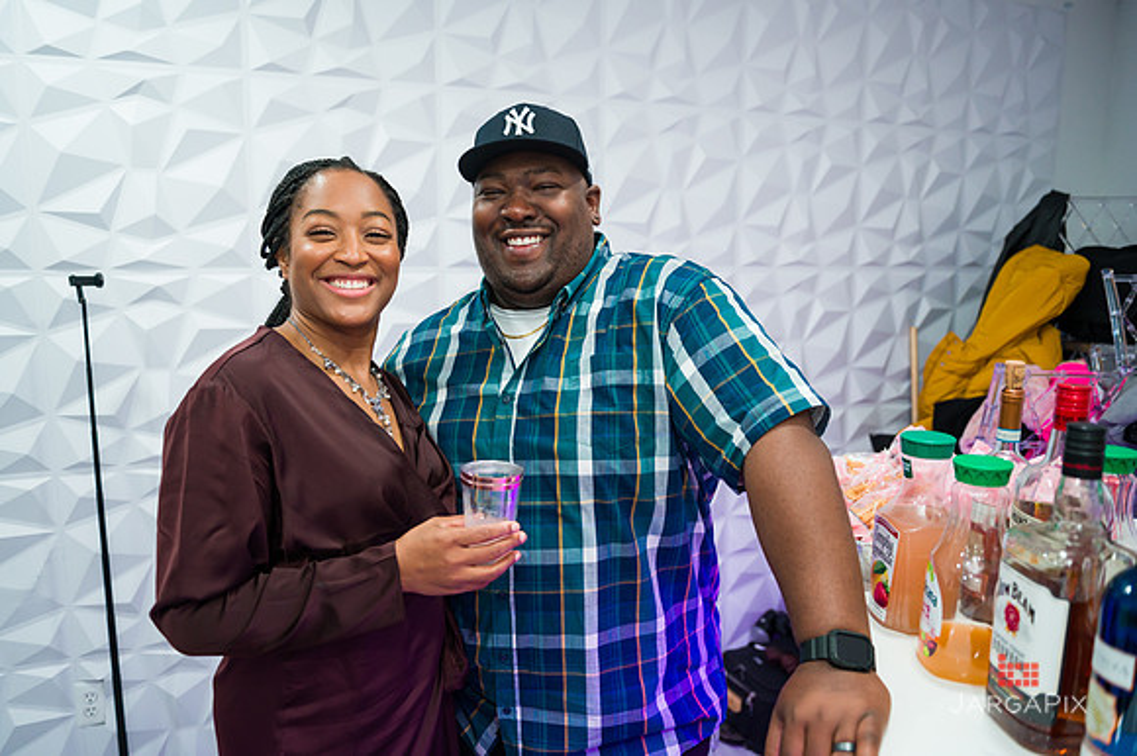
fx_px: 852
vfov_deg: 47.9
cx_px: 568
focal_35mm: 27
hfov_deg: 67.4
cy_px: 378
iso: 1000
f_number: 3.2
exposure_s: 1/200
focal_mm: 27
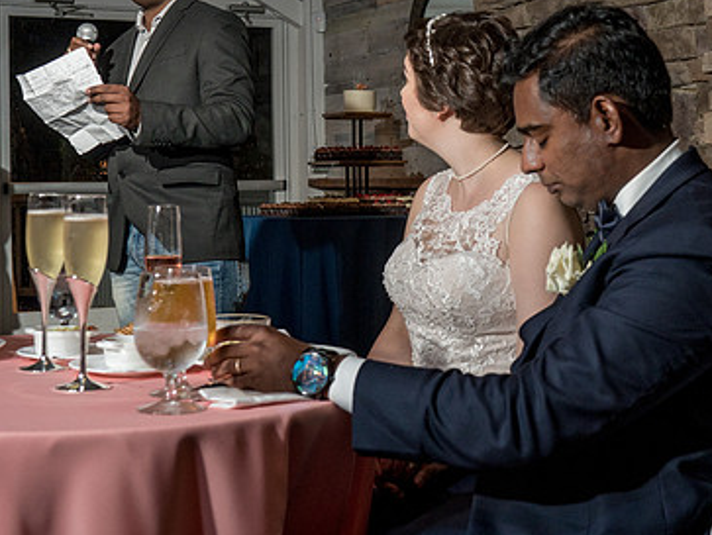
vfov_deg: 22.5
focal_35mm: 65
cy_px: 180
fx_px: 1338
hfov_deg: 29.7
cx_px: 441
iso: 800
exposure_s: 1/200
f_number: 5.6
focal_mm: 35
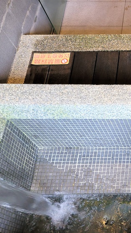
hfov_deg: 20.5
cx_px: 189
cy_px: 146
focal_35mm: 51
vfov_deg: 40.3
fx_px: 315
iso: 160
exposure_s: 1/39
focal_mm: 5.4
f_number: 1.8
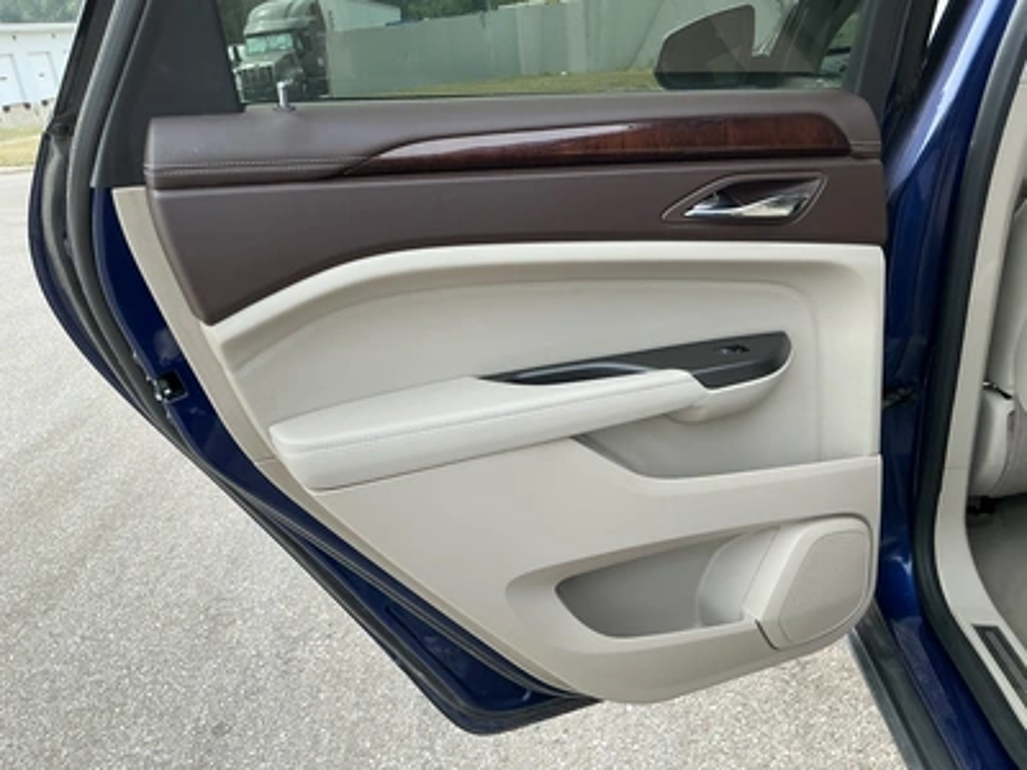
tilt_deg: -20.8
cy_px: 385
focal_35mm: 28
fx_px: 831
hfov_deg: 63.4
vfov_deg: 49.7
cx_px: 514
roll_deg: +6.7
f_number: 1.8
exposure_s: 1/469
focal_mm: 3
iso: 25
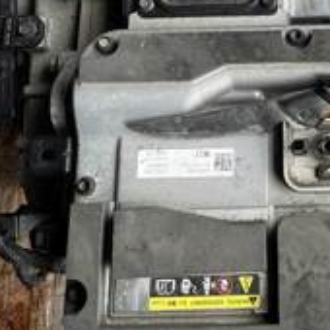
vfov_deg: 24.4
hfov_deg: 25.7
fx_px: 701
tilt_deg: -79.9
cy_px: -47
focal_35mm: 65
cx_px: 290
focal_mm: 5.1
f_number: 1.6
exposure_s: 1/122
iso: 40
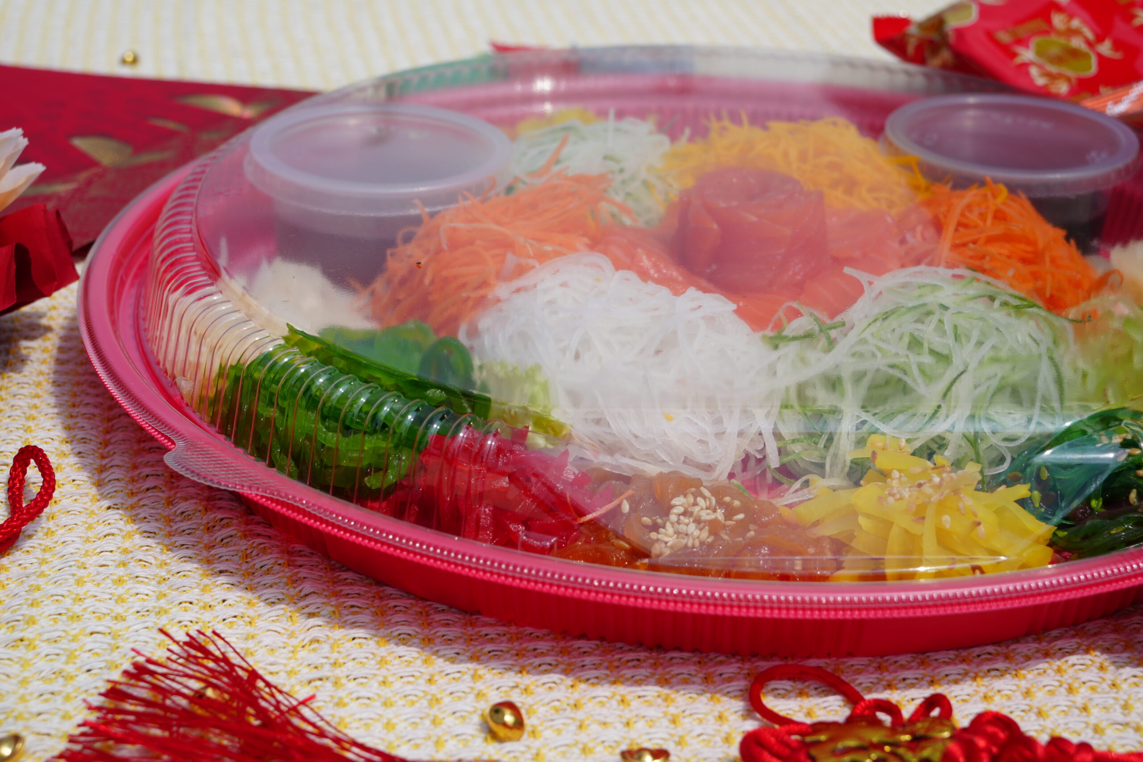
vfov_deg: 22.6
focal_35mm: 60
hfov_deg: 33.4
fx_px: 1905
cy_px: 381
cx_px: 572
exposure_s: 1/320
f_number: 11
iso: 100
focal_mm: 60
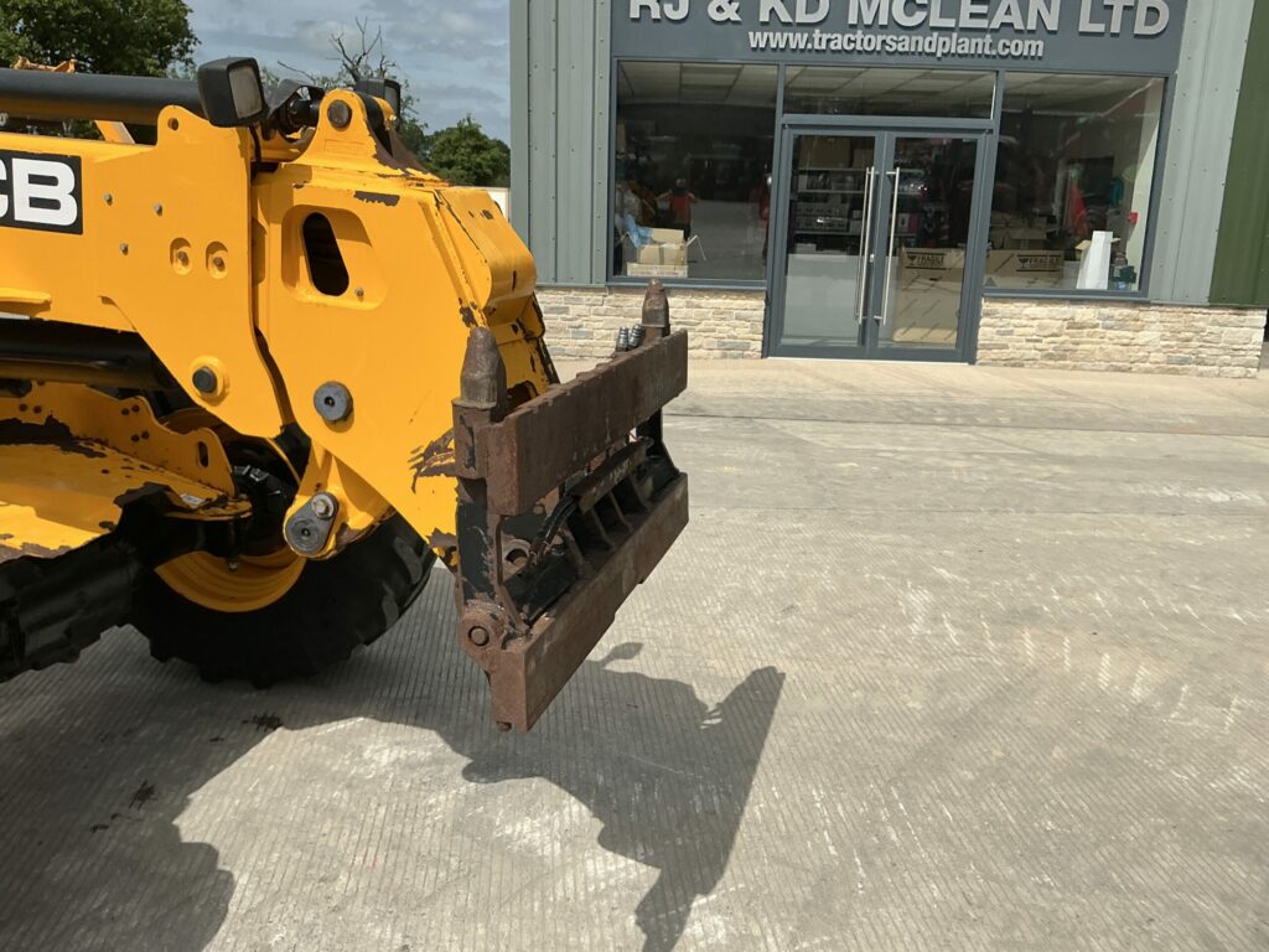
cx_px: 634
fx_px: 1026
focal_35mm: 28
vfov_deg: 49.7
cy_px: 476
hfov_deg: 63.4
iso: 25
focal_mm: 3
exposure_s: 1/3125
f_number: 1.8
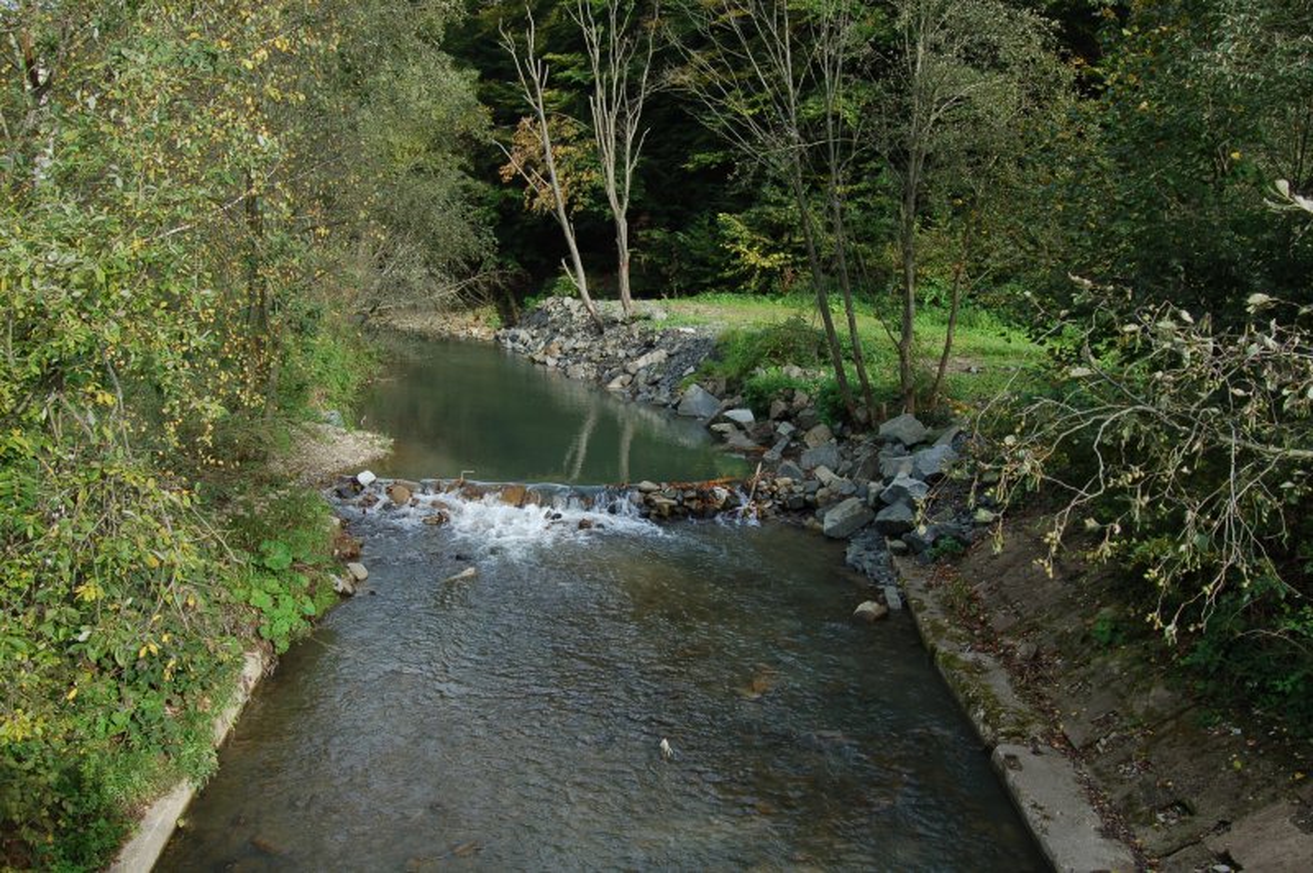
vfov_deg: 43.5
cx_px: 656
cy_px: 436
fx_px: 1093
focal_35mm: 30
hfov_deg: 62.0
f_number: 9
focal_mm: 20
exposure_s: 1/80
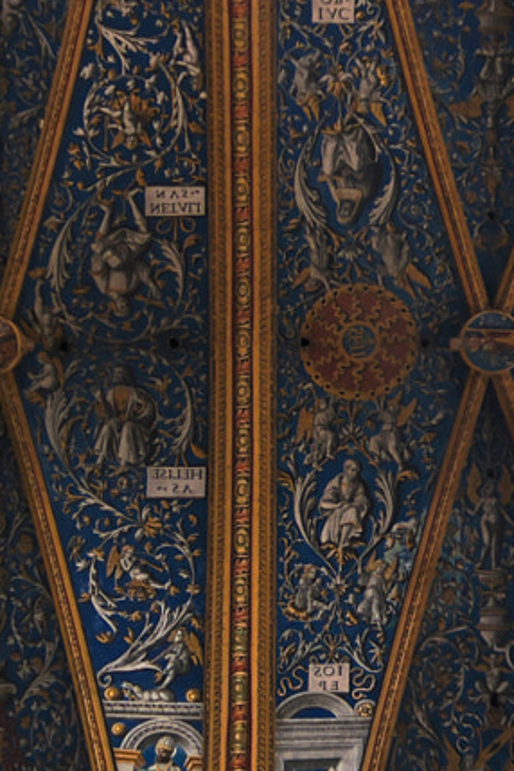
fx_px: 1199
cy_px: 377
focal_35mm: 56
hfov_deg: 24.0
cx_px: 148
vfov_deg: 35.6
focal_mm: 15
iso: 500
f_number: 2.4
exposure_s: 1/30
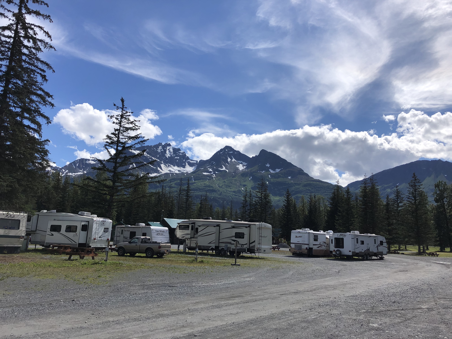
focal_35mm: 28
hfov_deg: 63.4
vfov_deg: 49.7
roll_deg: -2.2
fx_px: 366
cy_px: 170
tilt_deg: +11.0
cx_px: 226
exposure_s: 1/4367
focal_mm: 3.99
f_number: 1.8
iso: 20
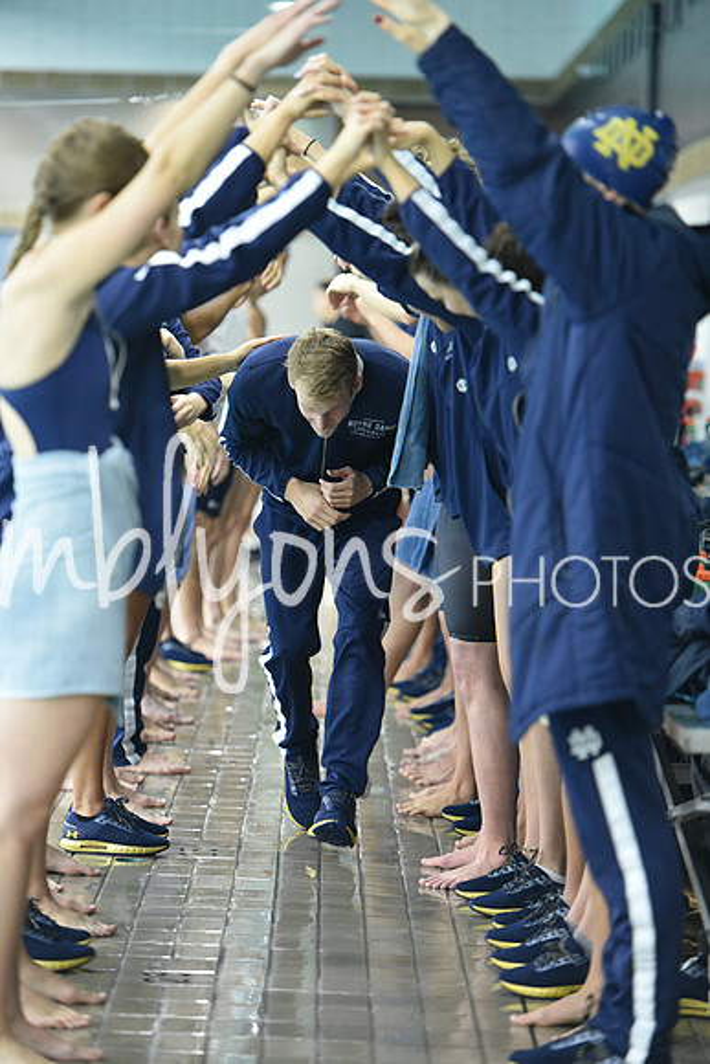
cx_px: 355
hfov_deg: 8.9
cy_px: 532
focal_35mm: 155
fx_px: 4582
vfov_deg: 13.2
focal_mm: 155
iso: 3600
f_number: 2.8
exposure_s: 1/250
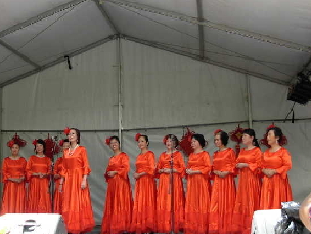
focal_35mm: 60
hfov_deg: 31.4
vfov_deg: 24.4
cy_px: 92
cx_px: 66
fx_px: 539
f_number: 2.9
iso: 79
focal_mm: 6.3
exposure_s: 1/161
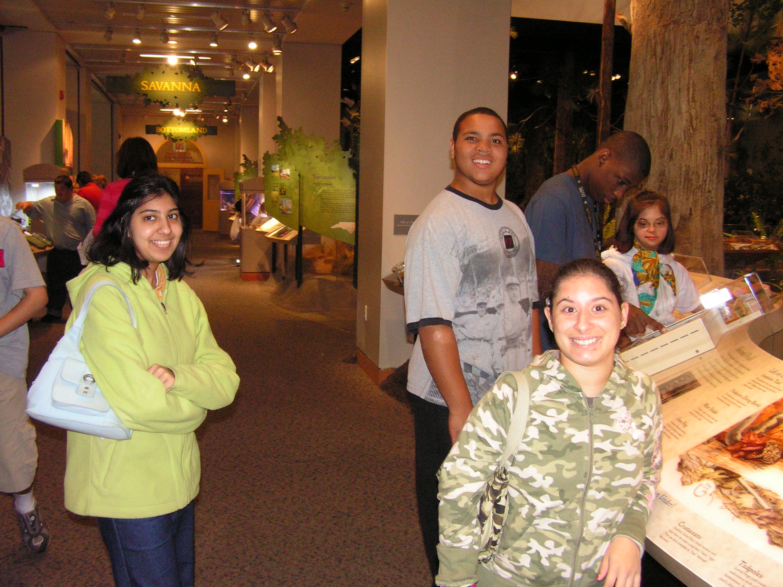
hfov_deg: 49.0
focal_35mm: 38
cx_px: 392
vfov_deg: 37.7
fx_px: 860
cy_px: 294
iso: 200
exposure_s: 1/40
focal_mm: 6.3
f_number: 2.8
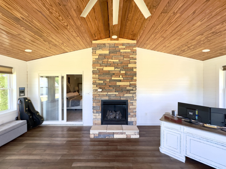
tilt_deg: +0.3
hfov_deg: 102.1
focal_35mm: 14
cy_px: 84
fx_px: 91
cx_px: 113
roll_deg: -0.2
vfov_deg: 85.7
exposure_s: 1/99
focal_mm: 2.22
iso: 125
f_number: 2.2
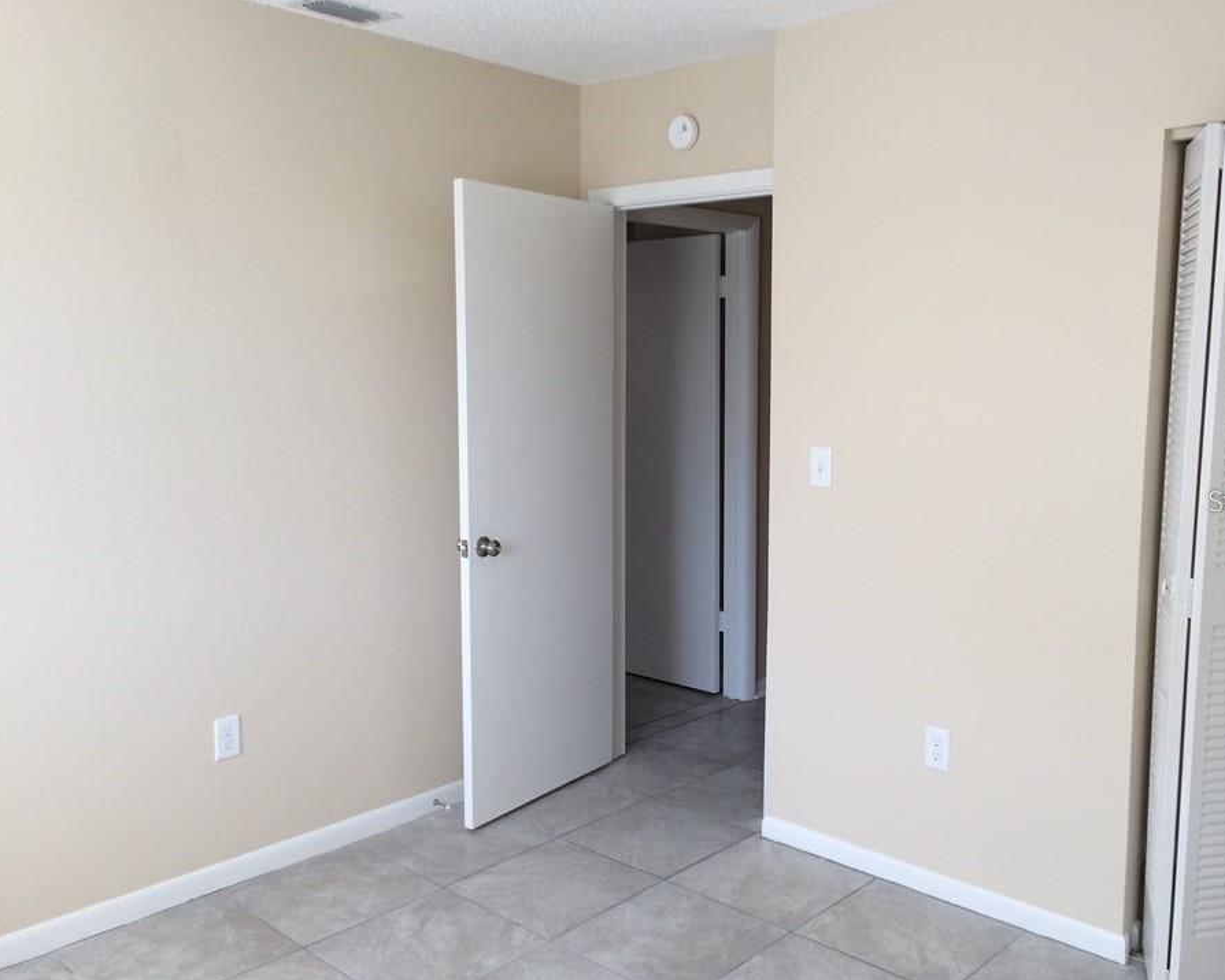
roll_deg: -0.2
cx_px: 667
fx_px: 1124
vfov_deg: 47.1
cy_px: 500
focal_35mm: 31
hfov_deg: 57.1
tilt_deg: -9.1
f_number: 2.2
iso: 50
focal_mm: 4.15
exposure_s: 1/120
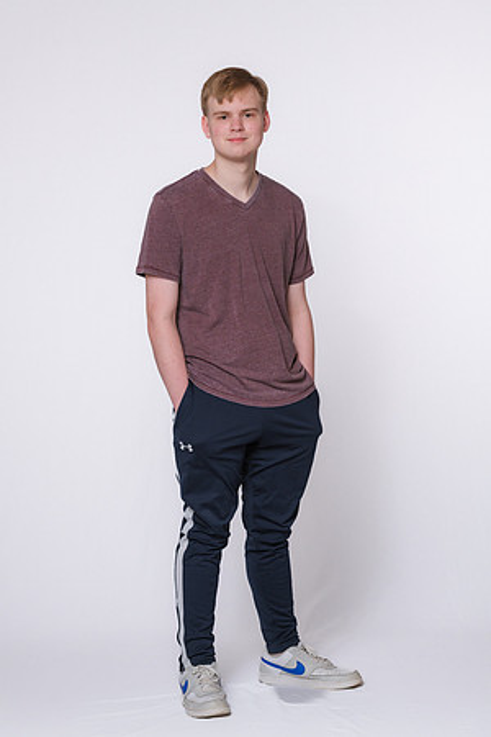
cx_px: 246
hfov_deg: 14.0
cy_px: 368
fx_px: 2005
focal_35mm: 98
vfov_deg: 20.8
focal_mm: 98
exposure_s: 1/400
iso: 400
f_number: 7.1
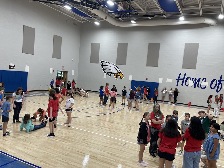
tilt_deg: -4.6
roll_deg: -5.2
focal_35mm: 28
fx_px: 181
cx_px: 113
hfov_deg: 63.4
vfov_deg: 49.7
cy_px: 91
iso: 100
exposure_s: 1/120
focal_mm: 5.1
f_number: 1.6
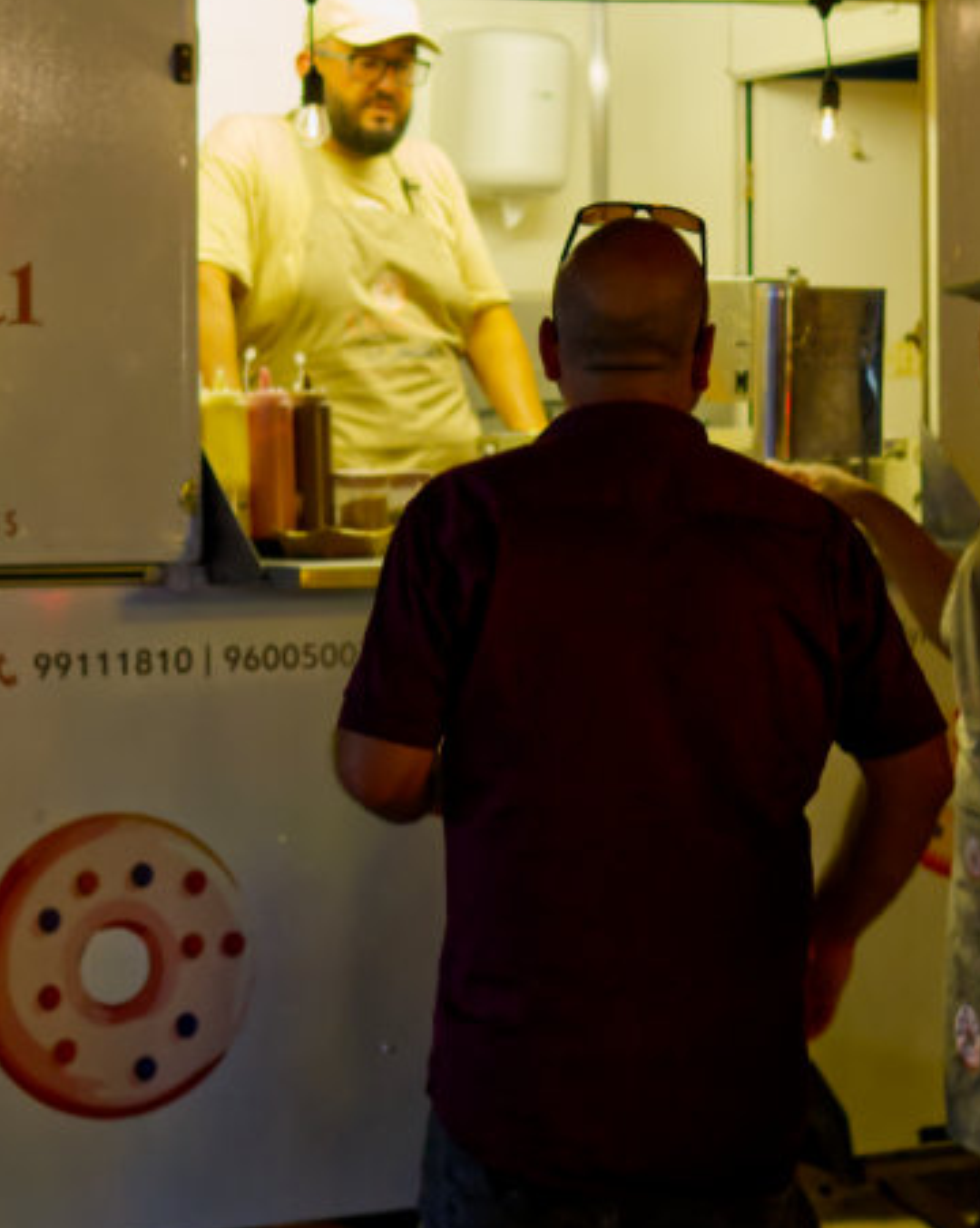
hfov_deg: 16.0
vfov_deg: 19.9
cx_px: 430
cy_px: 451
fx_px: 3485
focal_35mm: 96
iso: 1600
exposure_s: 1/160
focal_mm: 30
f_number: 2.2
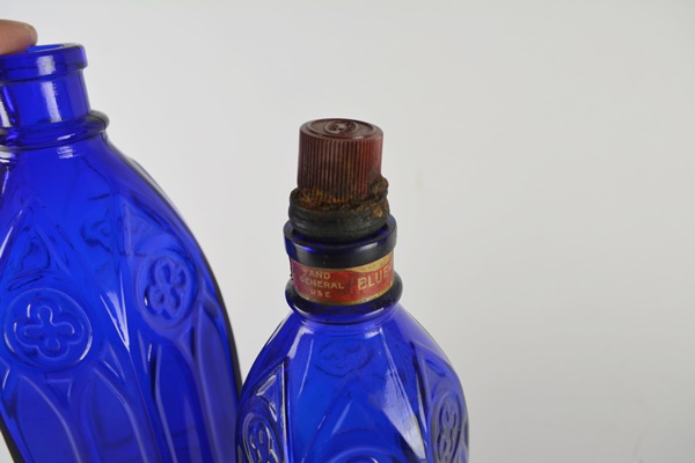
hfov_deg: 61.9
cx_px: 348
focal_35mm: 30
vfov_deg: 43.6
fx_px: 579
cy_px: 232
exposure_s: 1/125
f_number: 5.6
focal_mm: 20
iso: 280
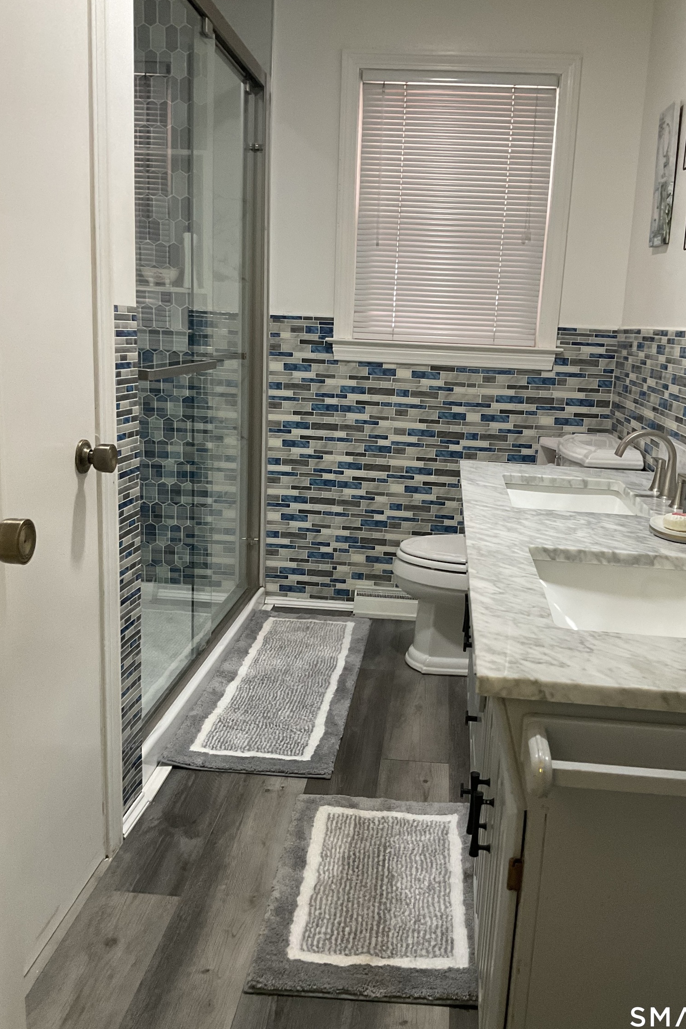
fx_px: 886
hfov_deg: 42.2
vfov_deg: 60.3
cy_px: 509
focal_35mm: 31
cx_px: 394
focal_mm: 3
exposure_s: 1/60
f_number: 1.8
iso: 160
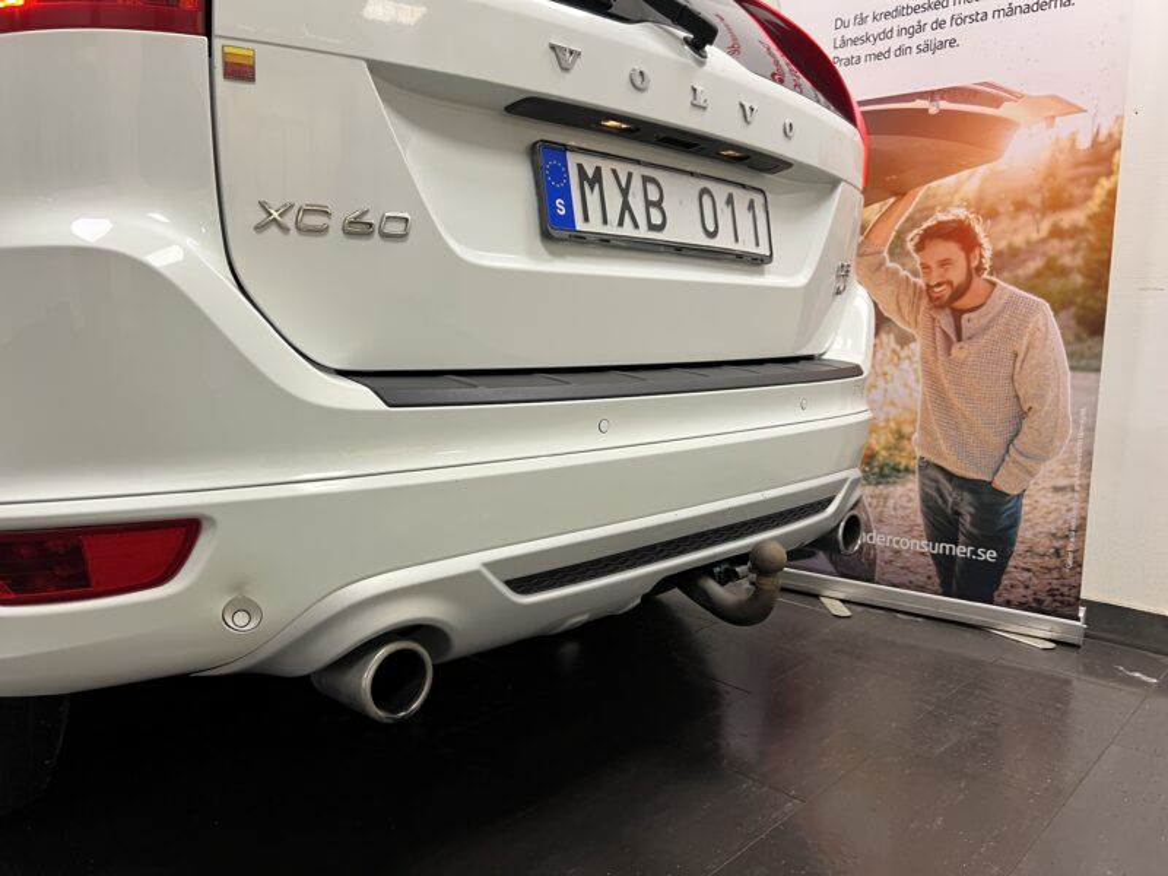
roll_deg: -2.1
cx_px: 584
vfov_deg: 53.1
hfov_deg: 67.3
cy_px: 438
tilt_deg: -7.8
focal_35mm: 26
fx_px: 877
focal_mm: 5.7
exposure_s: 1/50
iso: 125
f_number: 1.5
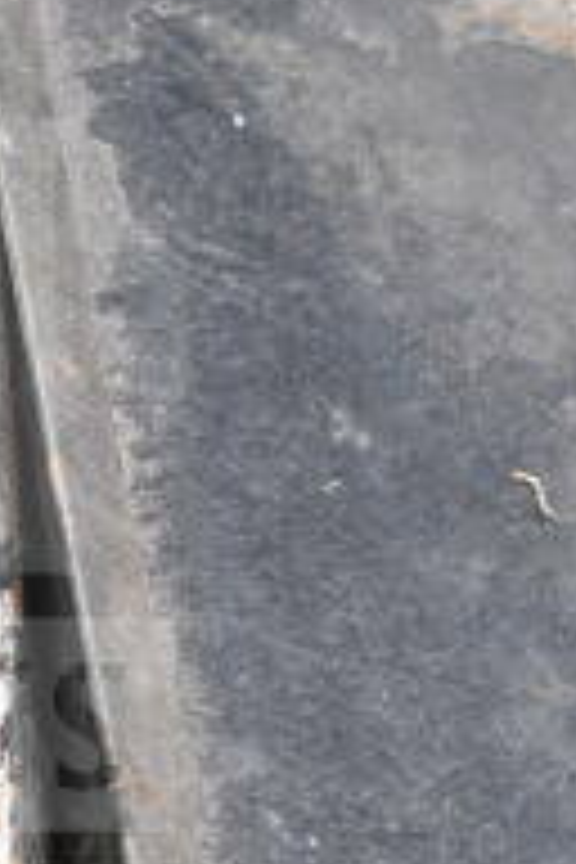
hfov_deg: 6.1
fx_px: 5313
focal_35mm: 221
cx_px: -333
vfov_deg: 9.3
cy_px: 472
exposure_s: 1/50
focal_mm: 31
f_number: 4.2
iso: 1600
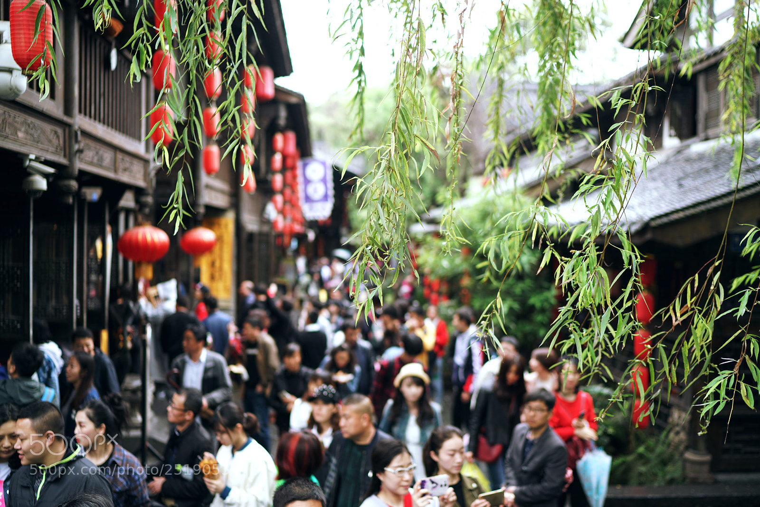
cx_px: 380
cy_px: 254
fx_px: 739
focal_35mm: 35
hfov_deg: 54.4
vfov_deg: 37.9
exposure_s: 1/400
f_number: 1.6
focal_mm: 35
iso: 200
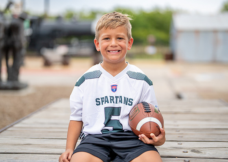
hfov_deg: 33.3
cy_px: 75
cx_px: 116
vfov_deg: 24.1
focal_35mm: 59
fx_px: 382
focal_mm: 50
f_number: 1.2
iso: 400
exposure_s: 1/1250
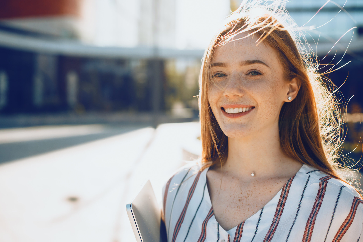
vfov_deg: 27.0
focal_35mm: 50
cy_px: 121
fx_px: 504
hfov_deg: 39.6
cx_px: 182
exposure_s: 1/1600
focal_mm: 50
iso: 250
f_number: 3.2
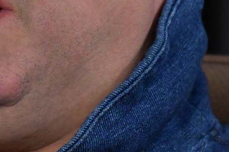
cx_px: -31
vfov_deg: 1.3
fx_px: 6539
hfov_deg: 2.0
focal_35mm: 1028
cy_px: -24
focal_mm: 190
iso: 2500
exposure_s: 1/400
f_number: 4.5
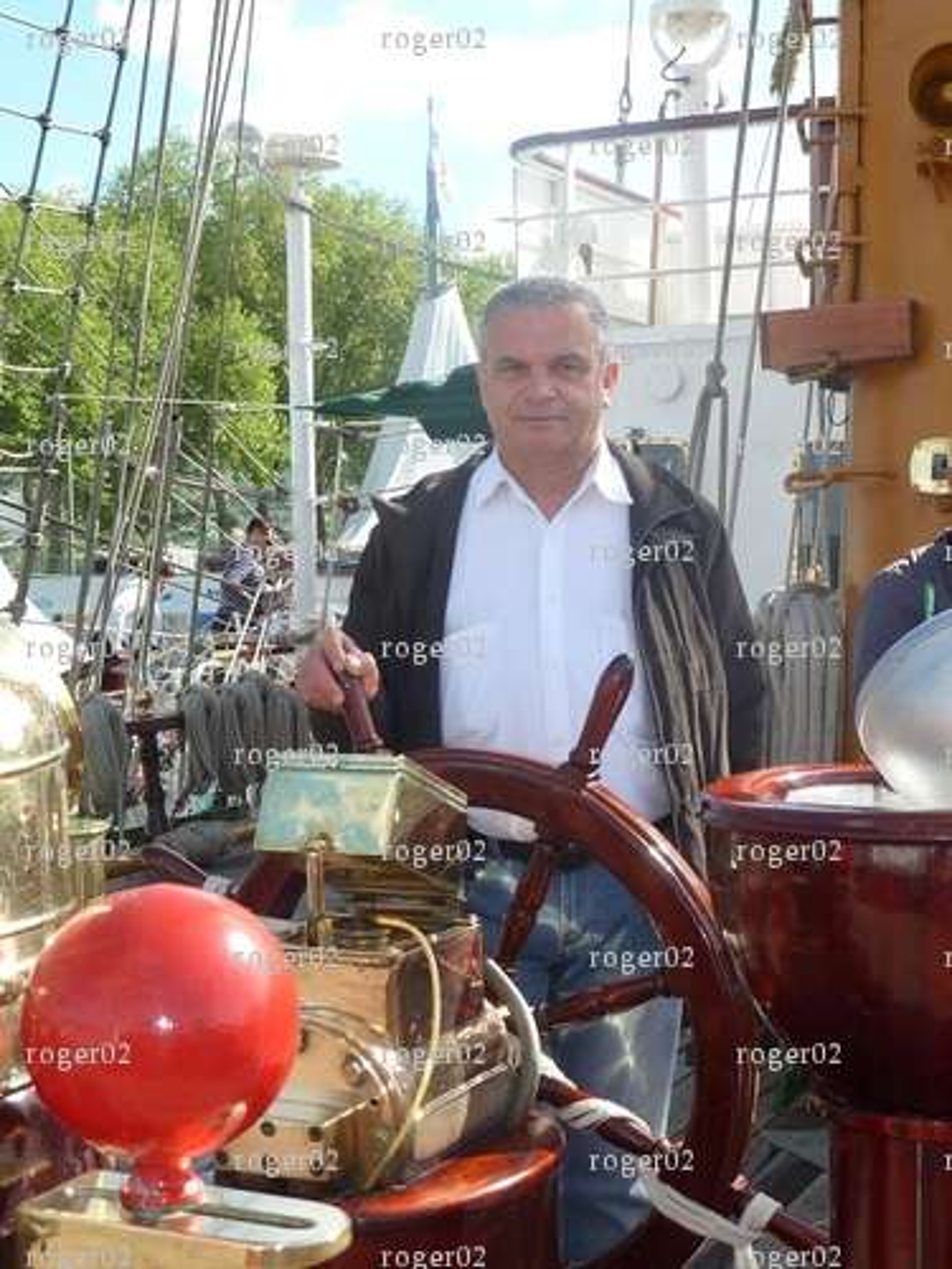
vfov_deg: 34.9
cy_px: 634
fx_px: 2017
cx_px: 476
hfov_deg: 26.6
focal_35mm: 55
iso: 100
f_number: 3.9
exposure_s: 1/250
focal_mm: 9.1
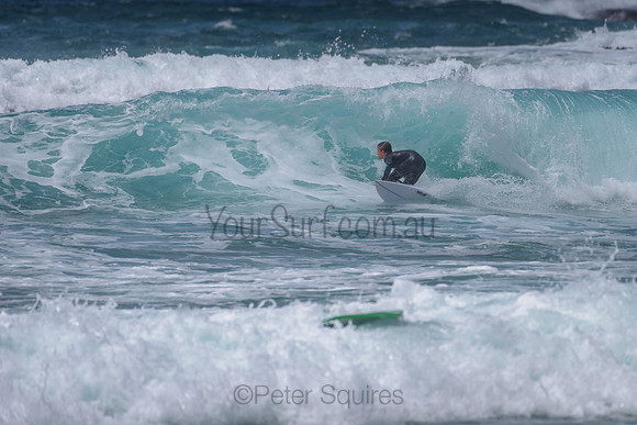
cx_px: 391
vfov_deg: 2.2
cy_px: 164
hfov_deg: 3.4
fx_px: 10871
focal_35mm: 614
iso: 72
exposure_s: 1/2000
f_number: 5.6
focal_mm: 500
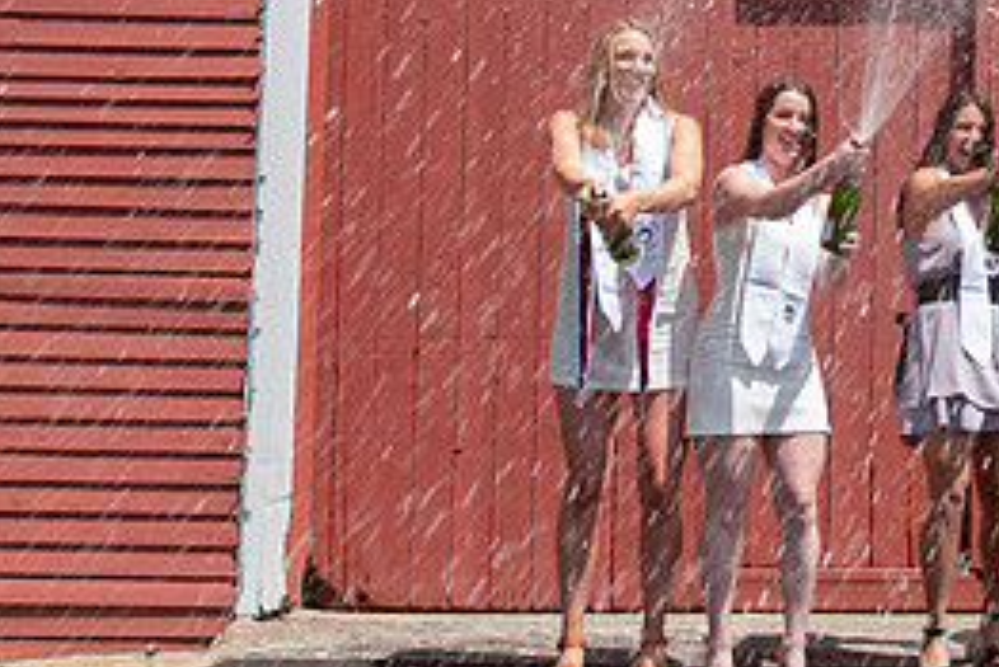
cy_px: 185
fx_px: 2304
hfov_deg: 23.6
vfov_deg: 16.4
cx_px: 965
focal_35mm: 83
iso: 100
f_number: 5.6
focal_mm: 25
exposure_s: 1/250
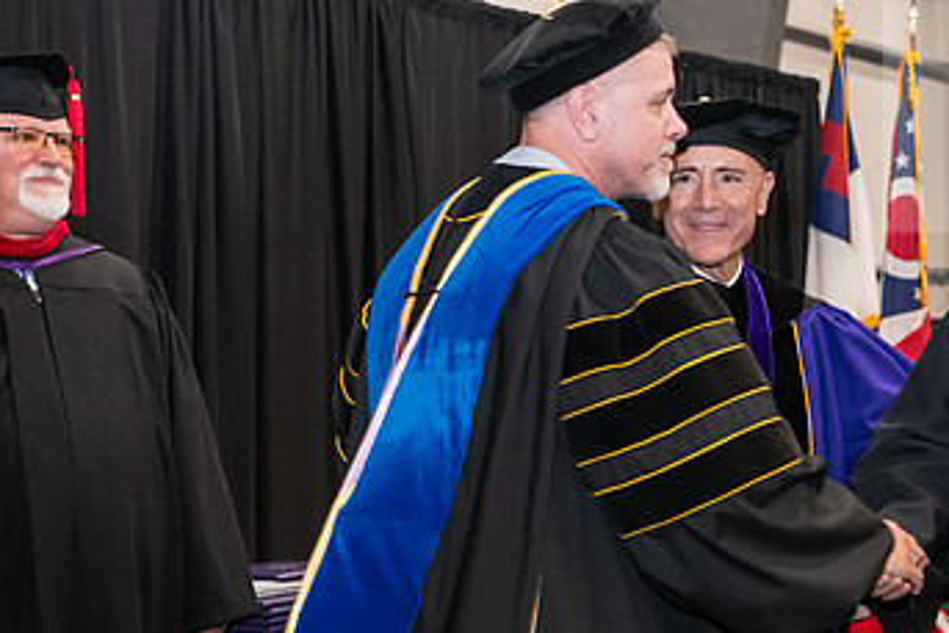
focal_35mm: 98
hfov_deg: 20.5
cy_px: 336
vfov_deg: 14.0
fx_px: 2584
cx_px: 800
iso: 2500
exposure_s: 1/125
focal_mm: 58
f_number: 5
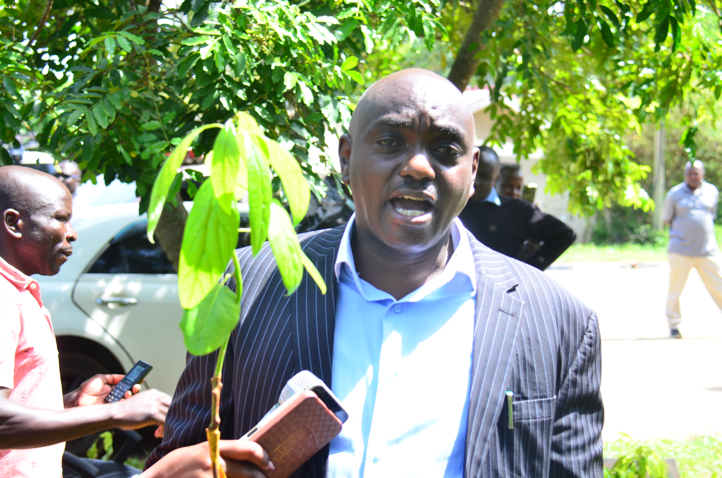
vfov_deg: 18.1
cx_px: 361
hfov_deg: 27.0
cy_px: 239
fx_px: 1501
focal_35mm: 75
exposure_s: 1/80
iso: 140
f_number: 5.6
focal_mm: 50
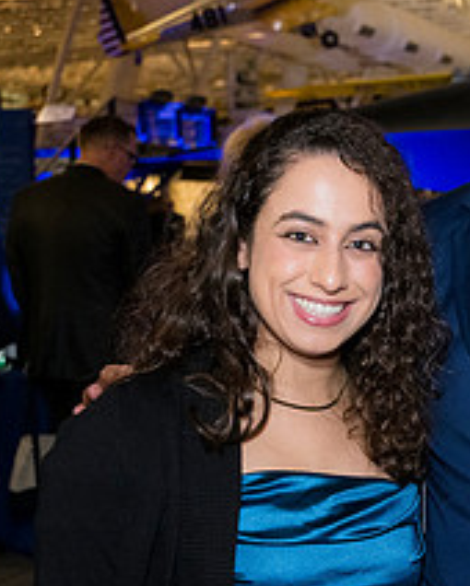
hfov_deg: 18.7
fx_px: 1337
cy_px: 402
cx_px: 586
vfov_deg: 24.6
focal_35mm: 77
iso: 3200
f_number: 4
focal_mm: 30
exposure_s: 1/125
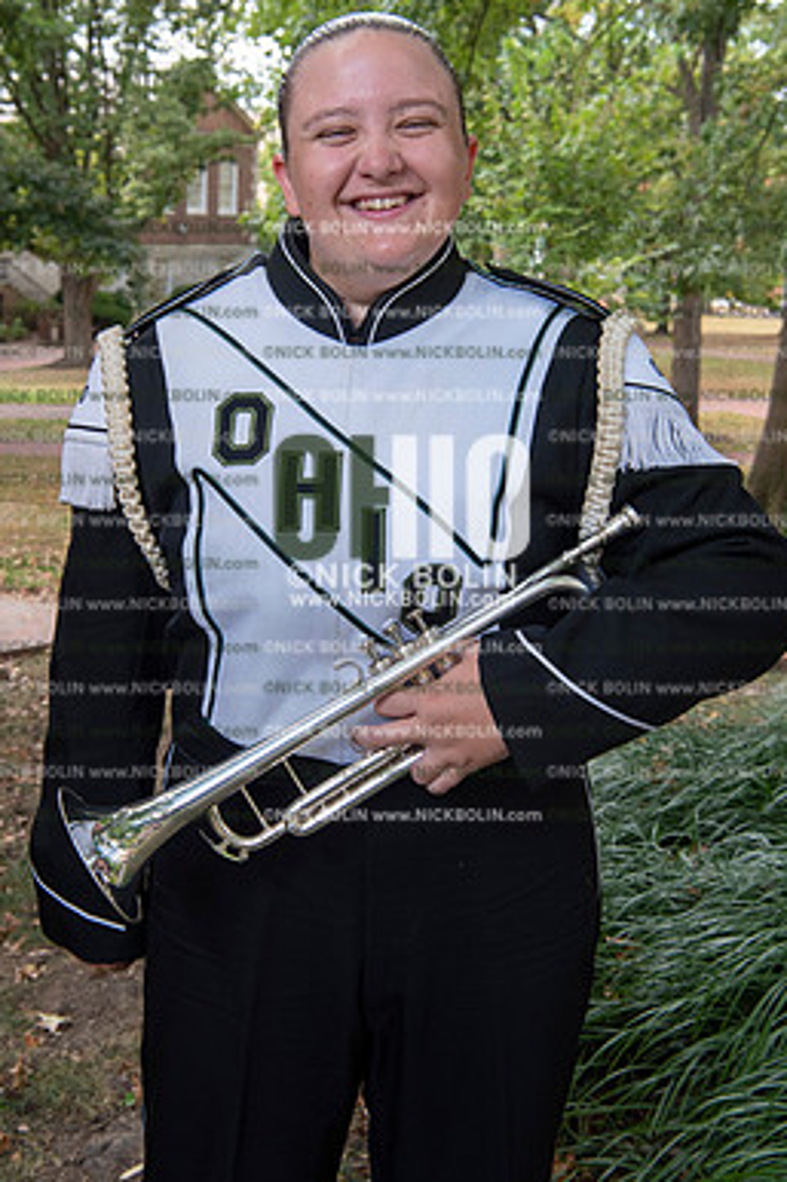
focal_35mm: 49
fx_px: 1608
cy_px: 521
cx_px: 401
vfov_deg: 40.3
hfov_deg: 27.5
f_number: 8
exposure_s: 1/100
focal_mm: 42
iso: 500
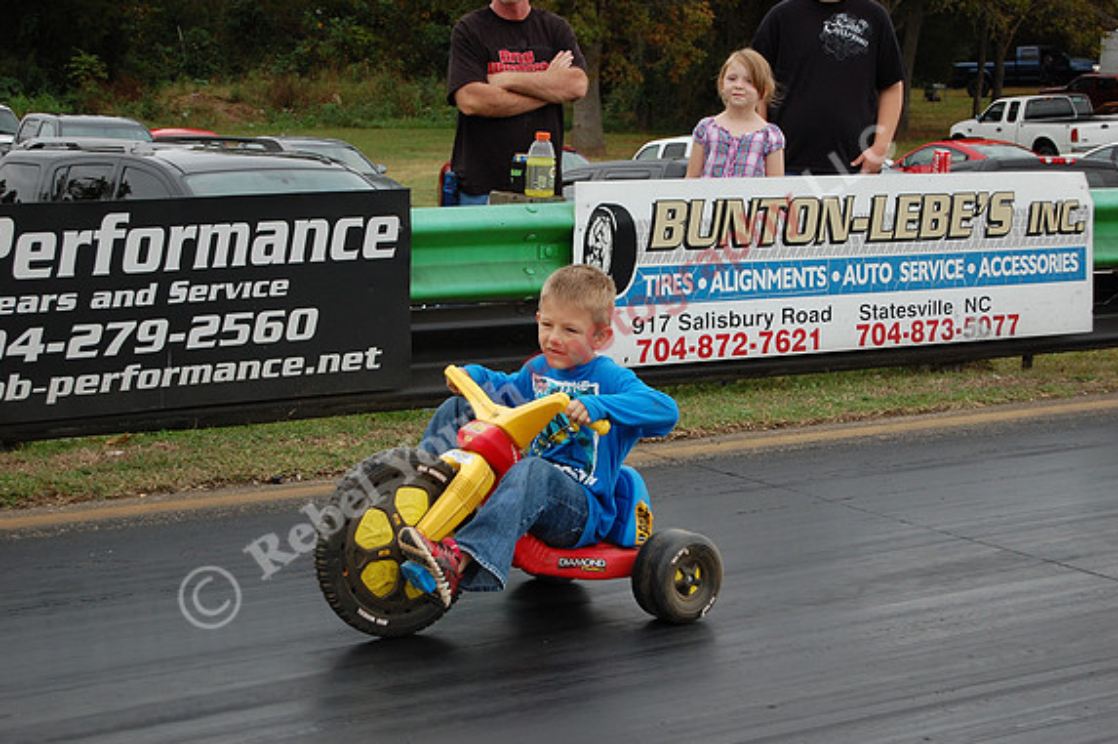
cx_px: 558
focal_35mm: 84
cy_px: 375
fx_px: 2591
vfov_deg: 16.3
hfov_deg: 24.3
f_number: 5.6
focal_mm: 55
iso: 400
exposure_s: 1/800
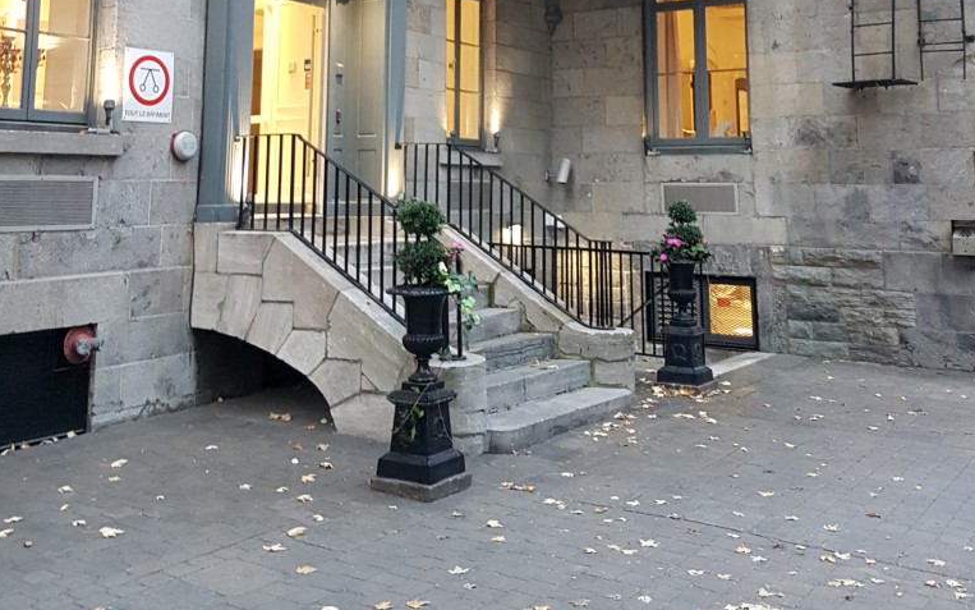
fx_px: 983
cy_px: 47
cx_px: 487
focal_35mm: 37
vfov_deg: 32.5
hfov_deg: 52.7
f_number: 1.7
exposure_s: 1/24
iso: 200
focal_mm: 4.2
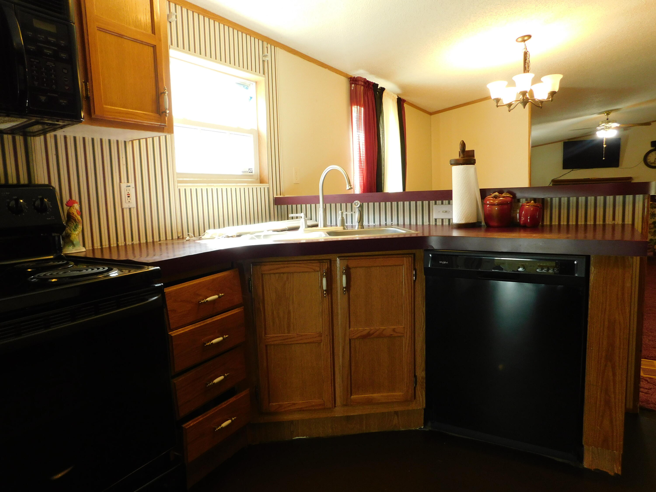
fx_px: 436
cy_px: 246
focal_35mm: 23
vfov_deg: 58.9
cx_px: 328
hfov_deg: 73.9
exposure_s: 1/30
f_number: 3
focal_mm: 4
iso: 220
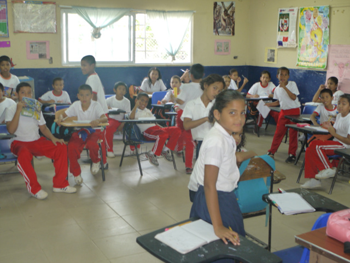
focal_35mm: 48
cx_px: 175
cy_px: 132
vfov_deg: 30.3
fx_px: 485
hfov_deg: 39.7
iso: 400
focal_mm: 24
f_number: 4.8
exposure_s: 1/30
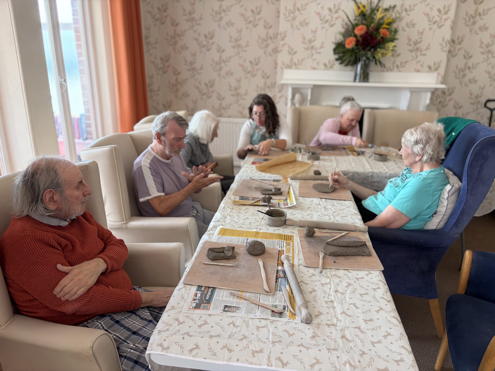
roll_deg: -1.4
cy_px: 186
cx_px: 248
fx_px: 372
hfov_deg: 67.3
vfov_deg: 53.1
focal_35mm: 26
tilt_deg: -18.7
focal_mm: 5.96
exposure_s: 1/122
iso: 125
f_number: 1.6
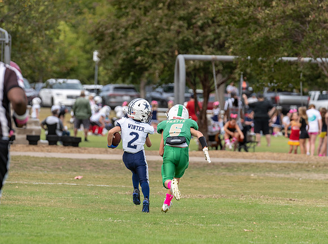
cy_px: 112
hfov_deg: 5.4
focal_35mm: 365
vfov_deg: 4.0
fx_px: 3448
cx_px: 104
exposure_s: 1/1250
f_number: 3.5
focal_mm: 200
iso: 200
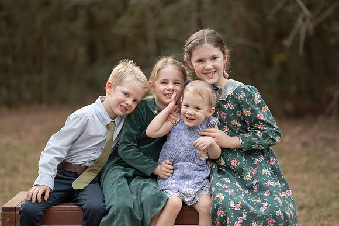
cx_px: 170
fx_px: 895
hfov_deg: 21.4
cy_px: 100
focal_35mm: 95
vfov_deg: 14.4
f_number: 1.8
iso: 500
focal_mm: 85
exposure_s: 1/640
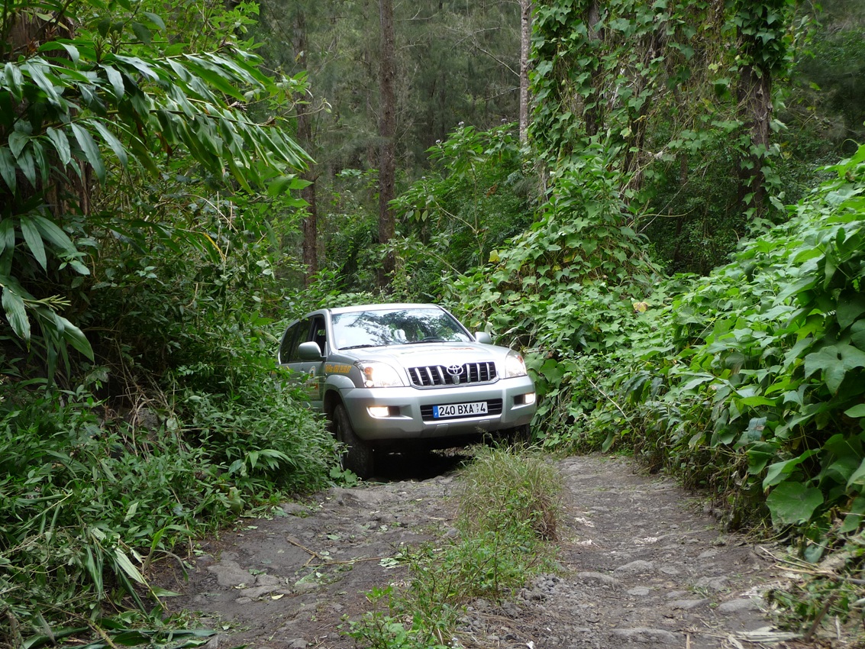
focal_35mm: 38
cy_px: 324
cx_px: 432
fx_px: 950
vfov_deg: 37.7
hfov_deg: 49.0
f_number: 3.8
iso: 100
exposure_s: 1/40
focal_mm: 6.3
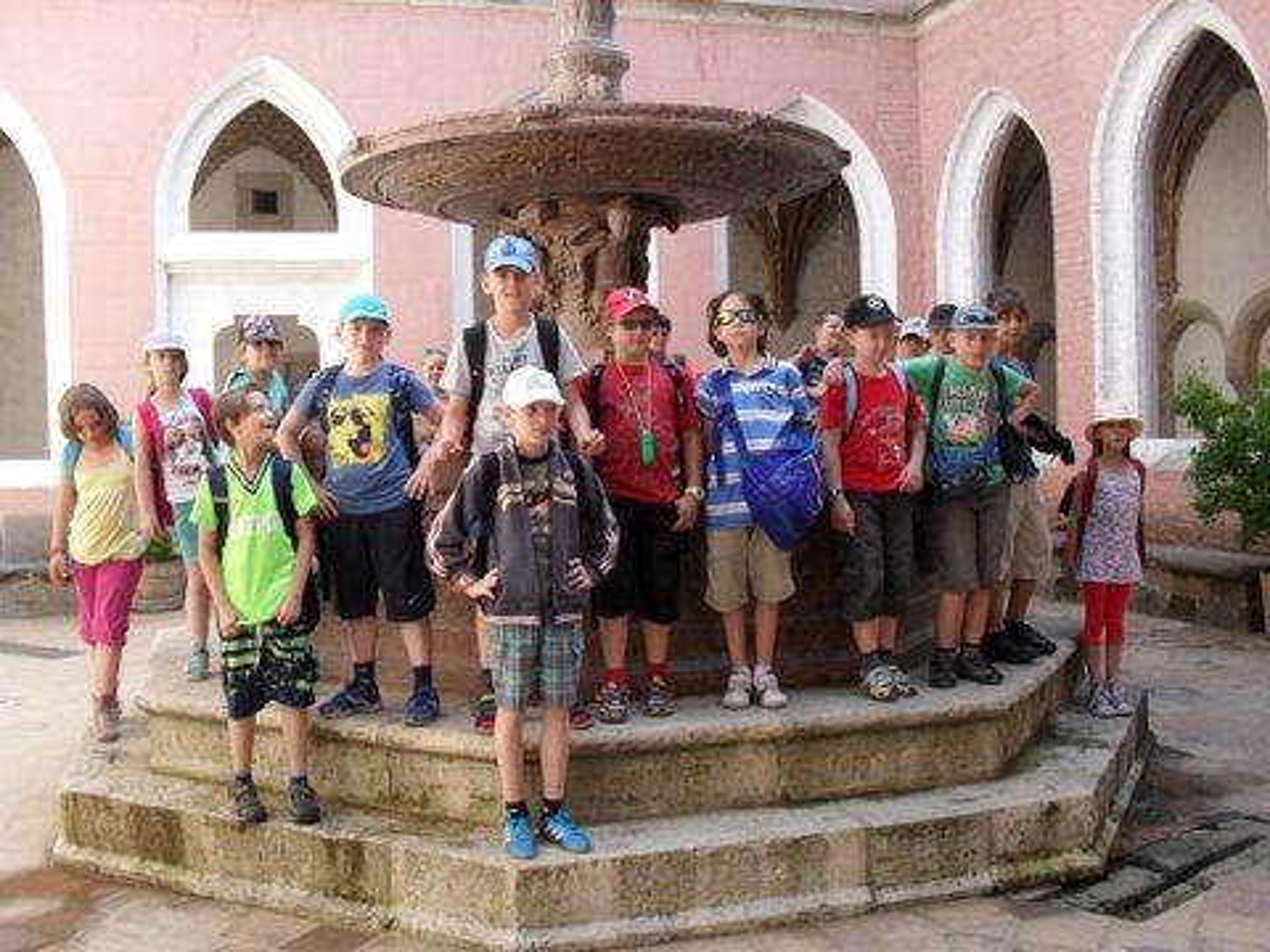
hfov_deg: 52.6
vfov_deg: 40.7
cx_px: 635
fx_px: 1284
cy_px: 476
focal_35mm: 35
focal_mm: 6.3
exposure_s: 1/125
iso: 100
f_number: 3.2
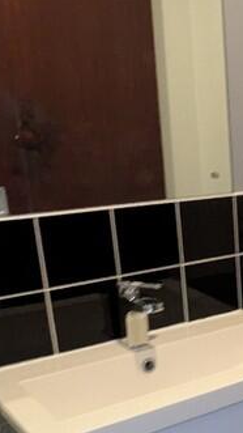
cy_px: 311
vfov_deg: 37.8
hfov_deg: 19.4
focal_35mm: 54
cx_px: 364
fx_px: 619
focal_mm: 2.35
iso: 795
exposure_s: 1/25
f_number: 2.2
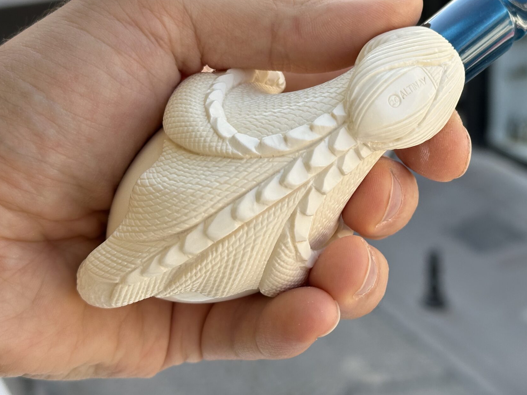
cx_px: 393
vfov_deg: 19.7
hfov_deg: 26.0
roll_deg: +0.4
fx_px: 1126
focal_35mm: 74
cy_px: 97
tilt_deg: -18.4
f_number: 1.78
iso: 64
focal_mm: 6.86
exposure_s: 1/501
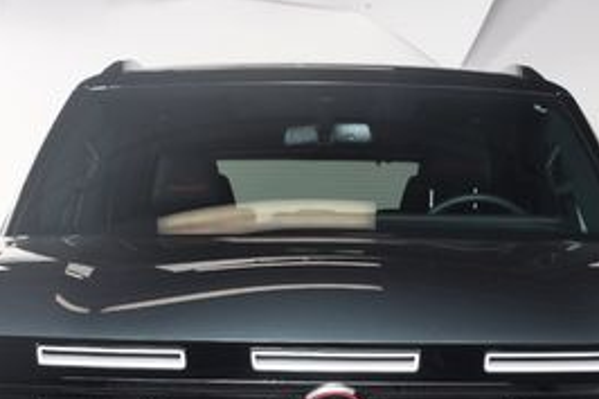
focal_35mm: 94
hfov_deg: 21.7
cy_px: 424
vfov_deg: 14.2
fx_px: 1563
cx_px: 318
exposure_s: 1/160
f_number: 6.3
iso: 100
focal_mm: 26
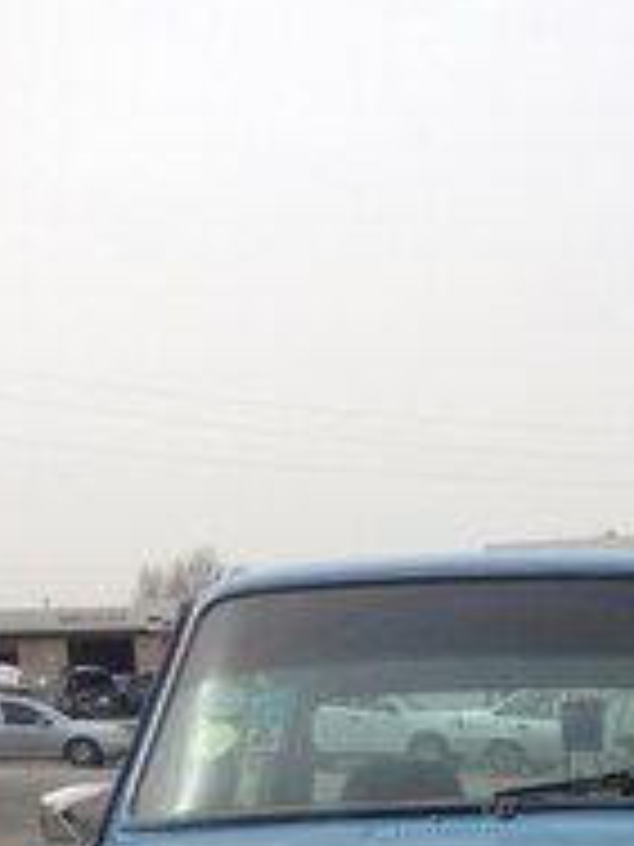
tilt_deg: -10.6
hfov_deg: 16.6
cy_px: 1017
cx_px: 643
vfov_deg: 21.0
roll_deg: -0.5
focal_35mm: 87
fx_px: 2125
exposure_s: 1/1808
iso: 50
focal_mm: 4.12
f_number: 2.4
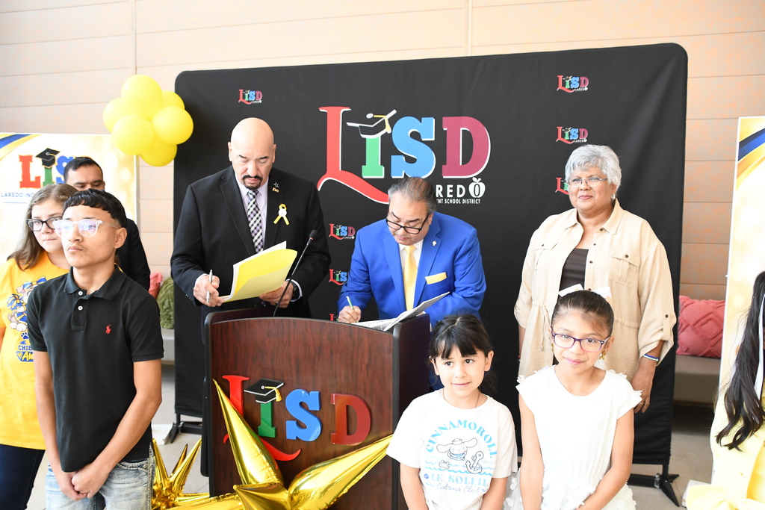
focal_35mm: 31
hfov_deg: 60.3
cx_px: 382
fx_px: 659
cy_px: 255
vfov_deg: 42.3
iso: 1600
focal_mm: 21
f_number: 5.6
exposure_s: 1/320
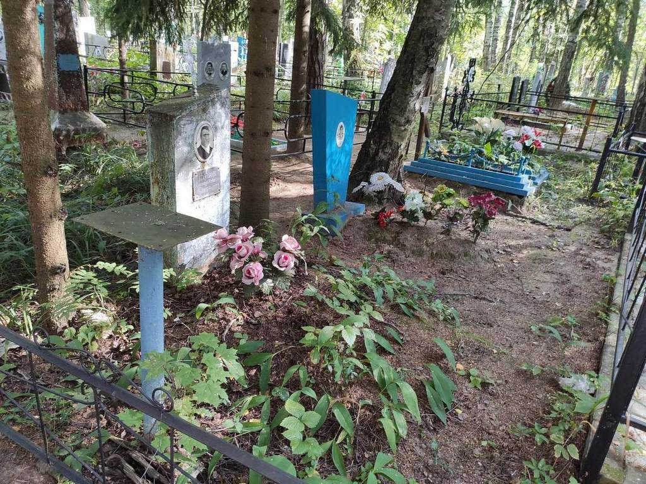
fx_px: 485
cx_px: 323
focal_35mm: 26
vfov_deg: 53.1
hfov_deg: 67.3
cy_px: 242
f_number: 1.75
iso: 156
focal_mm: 4.77
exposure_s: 1/60
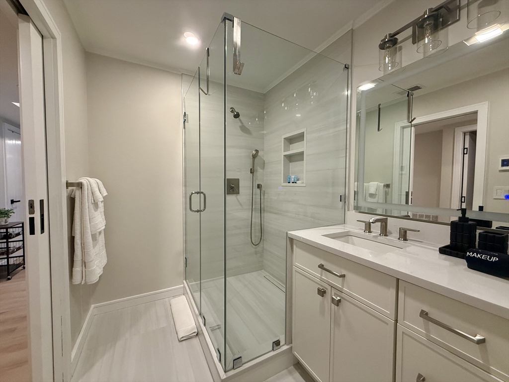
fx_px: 206
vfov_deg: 85.7
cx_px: 254
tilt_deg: -1.1
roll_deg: -0.6
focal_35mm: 14
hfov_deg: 102.1
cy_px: 191
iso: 320
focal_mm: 2.22
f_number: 2.2
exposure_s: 1/120
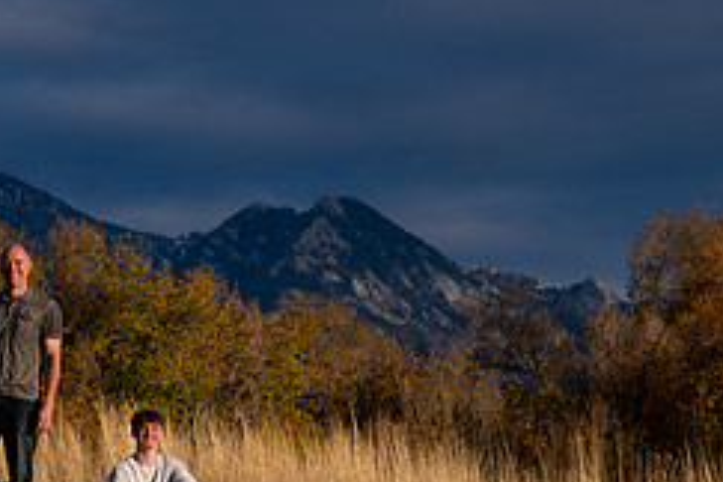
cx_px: 30
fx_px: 4338
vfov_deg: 6.4
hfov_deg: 9.5
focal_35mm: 216
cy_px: 290
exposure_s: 1/320
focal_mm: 86
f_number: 13
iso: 400
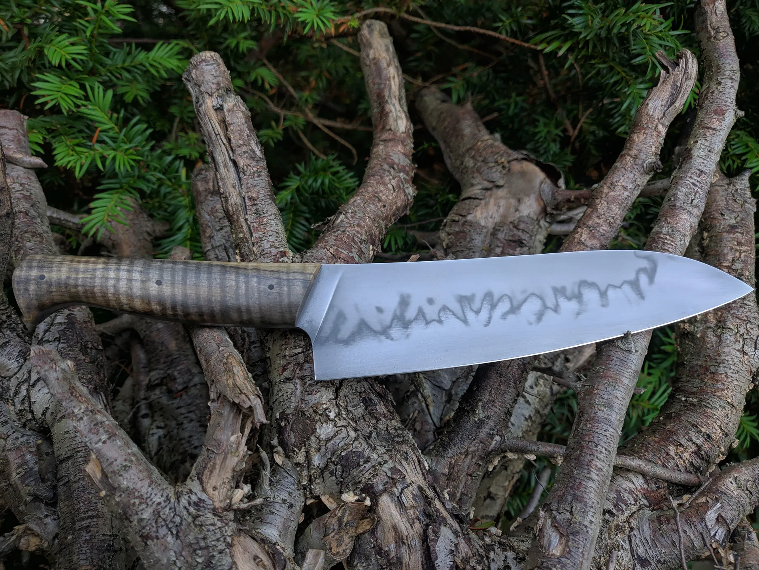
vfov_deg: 49.8
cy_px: 285
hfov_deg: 63.4
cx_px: 380
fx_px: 614
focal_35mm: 28
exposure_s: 1/100
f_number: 1.7
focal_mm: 4.25
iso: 211
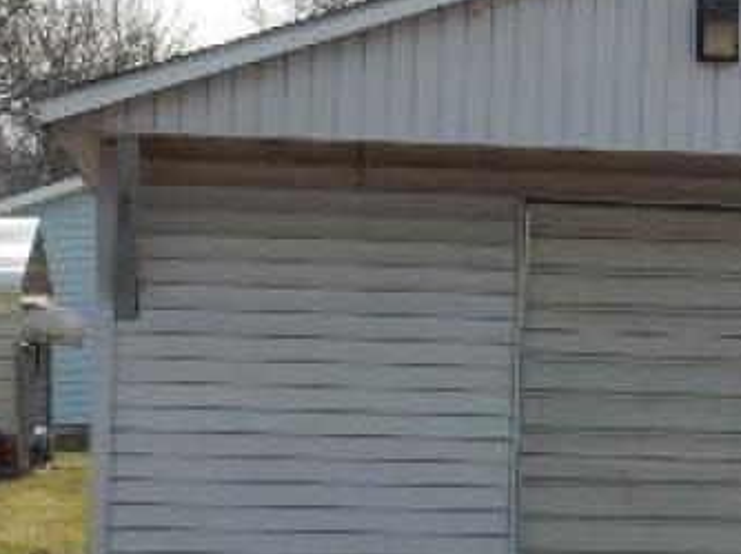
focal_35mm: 184
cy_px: 470
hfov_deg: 10.7
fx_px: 3936
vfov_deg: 8.0
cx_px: 721
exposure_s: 1/800
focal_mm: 10.7
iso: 125
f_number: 4.5
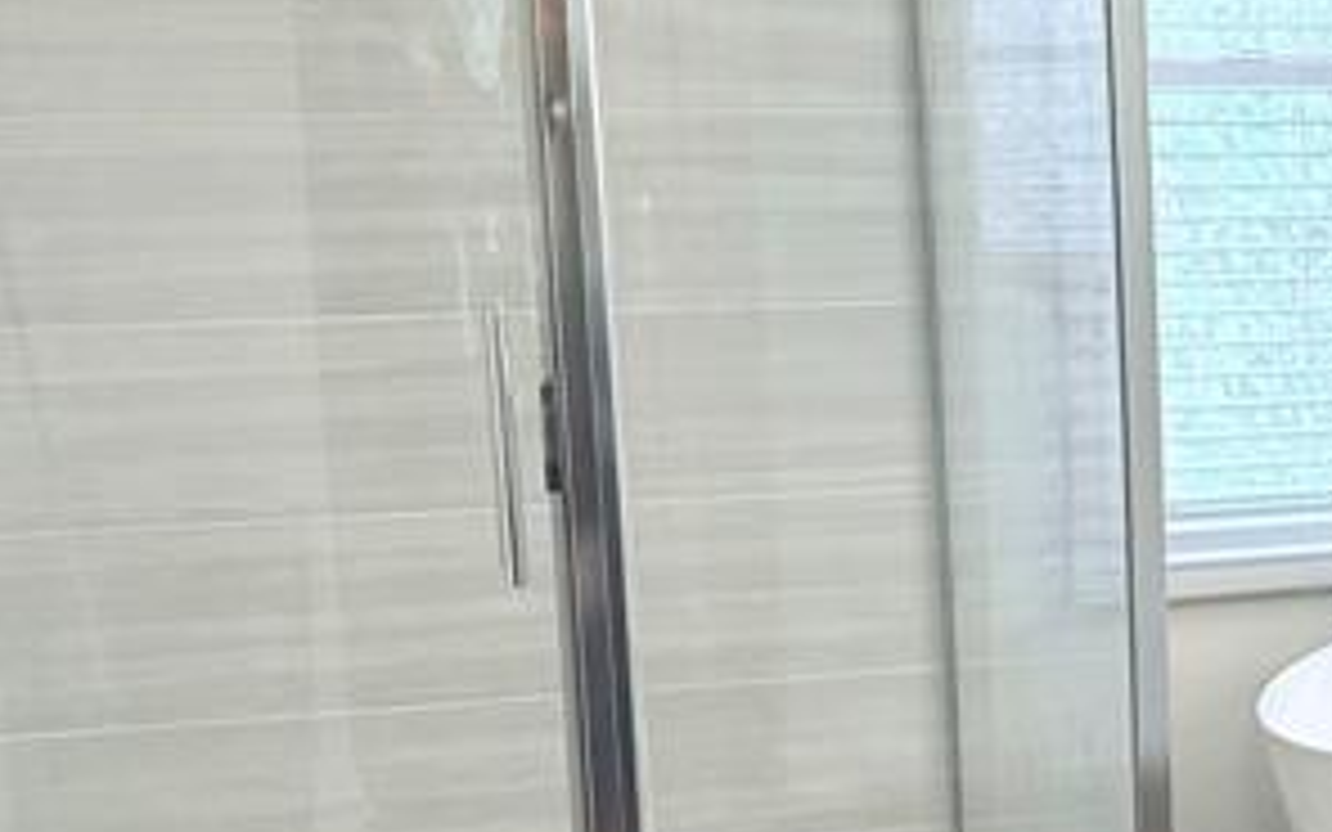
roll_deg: +0.6
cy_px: 612
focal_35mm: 88
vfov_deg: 14.8
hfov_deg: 21.4
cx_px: 1724
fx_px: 3195
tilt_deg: -10.7
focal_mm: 6.76
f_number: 1.78
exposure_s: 1/120
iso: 320
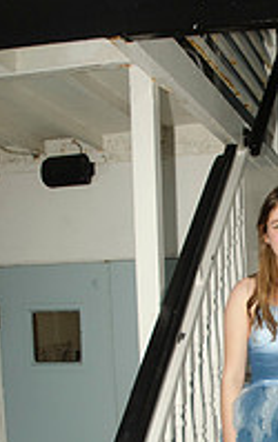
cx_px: 327
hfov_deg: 19.8
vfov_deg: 31.8
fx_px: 749
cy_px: 369
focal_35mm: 62
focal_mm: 18
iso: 400
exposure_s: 1/250
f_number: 6.3
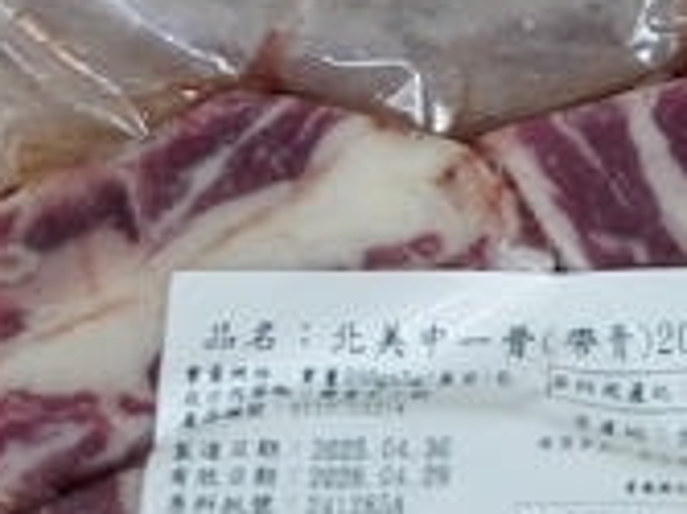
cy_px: -584
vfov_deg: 7.1
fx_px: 3966
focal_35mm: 200
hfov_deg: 9.6
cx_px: 996
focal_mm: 29
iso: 1000
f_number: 4
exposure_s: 1/160
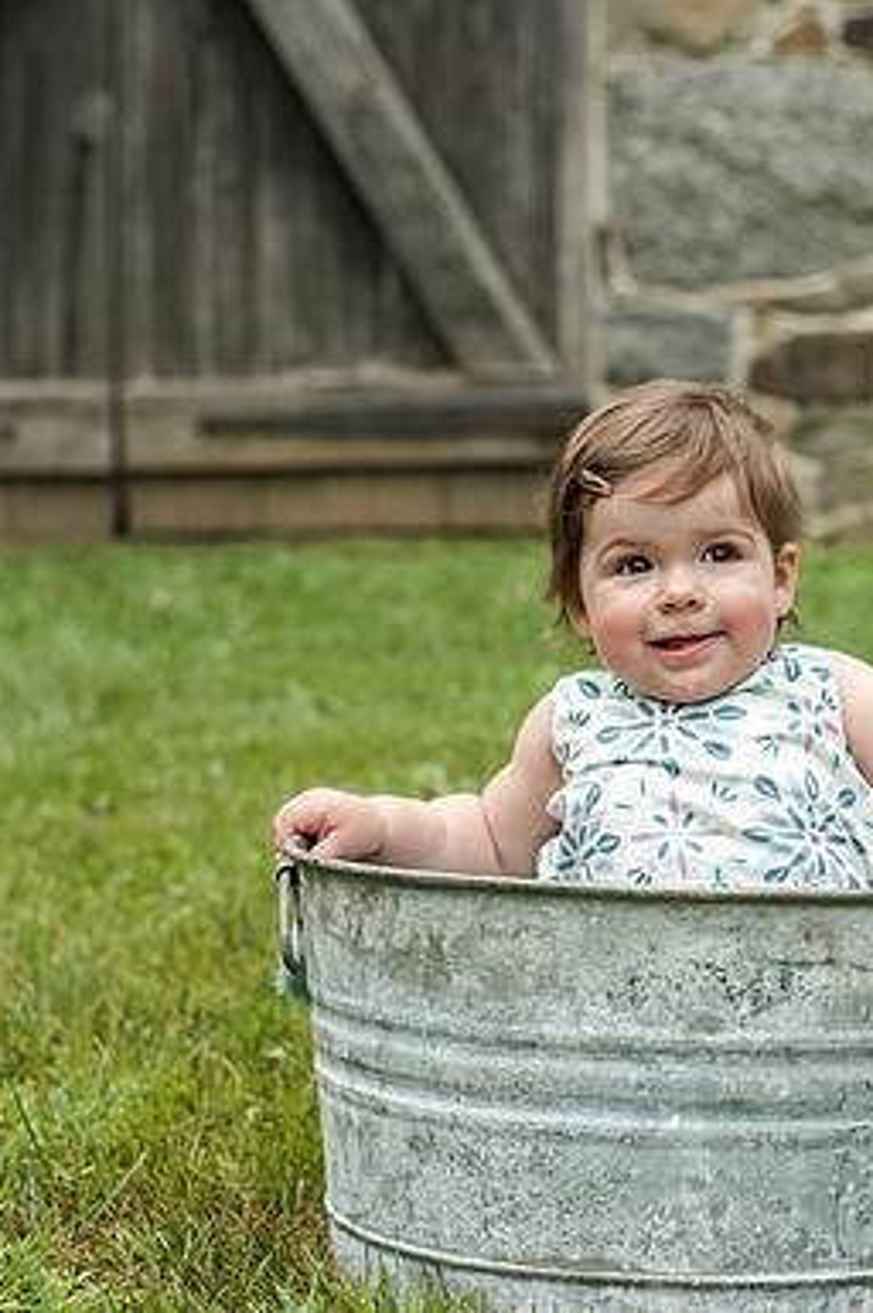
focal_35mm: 80
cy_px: 627
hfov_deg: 16.9
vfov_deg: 25.4
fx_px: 2915
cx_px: 697
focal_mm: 50
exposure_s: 1/2500
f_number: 3.5
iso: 640
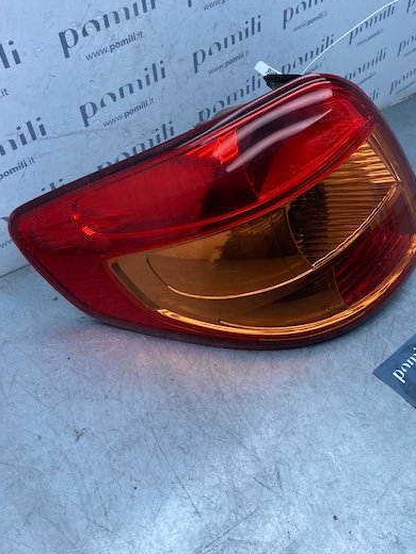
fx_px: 513
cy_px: 241
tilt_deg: -39.5
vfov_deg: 56.6
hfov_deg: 44.1
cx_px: 229
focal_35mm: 32
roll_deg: -9.0
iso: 32
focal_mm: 4.25
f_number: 1.8
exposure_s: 1/942
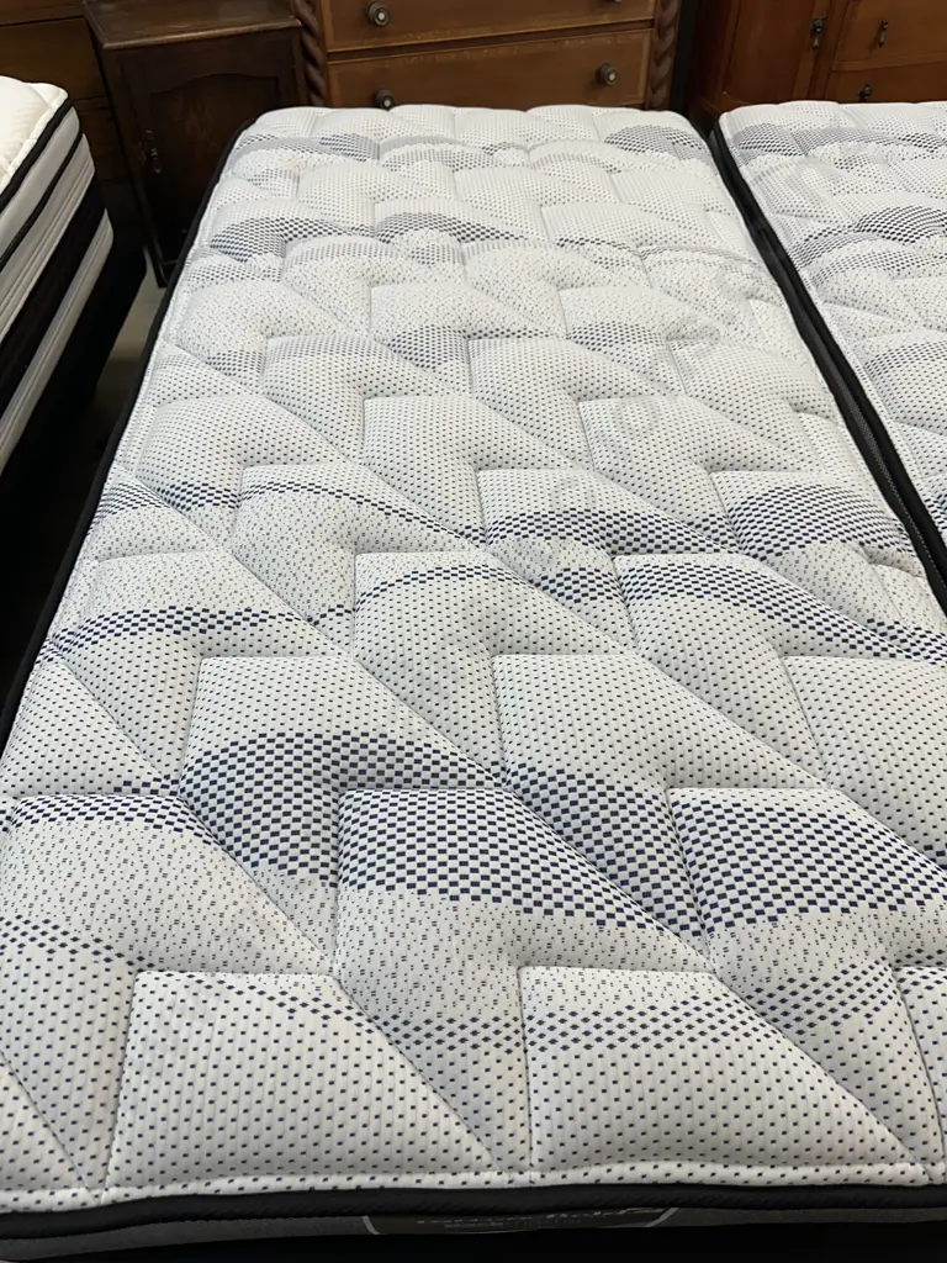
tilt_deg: -48.0
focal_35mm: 24
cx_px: 474
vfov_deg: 71.6
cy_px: 632
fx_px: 875
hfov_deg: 56.8
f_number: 1.78
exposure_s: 1/100
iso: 125
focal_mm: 6.86
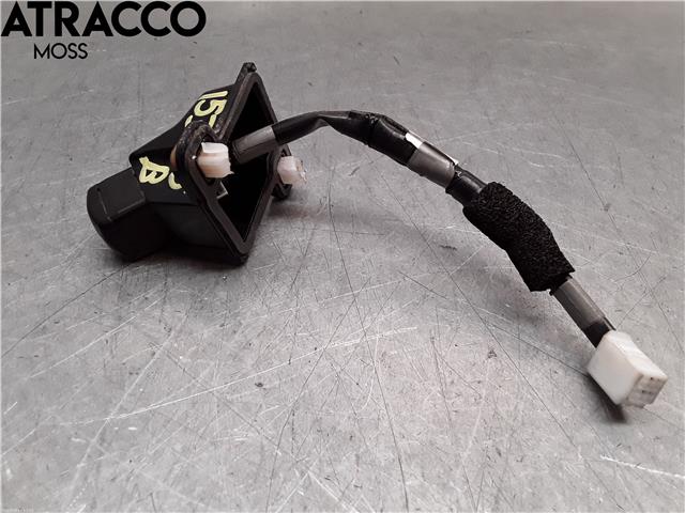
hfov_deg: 63.4
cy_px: 256
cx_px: 342
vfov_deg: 49.7
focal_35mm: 28
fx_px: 554
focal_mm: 2.91
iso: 100
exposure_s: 1/132
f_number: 1.9
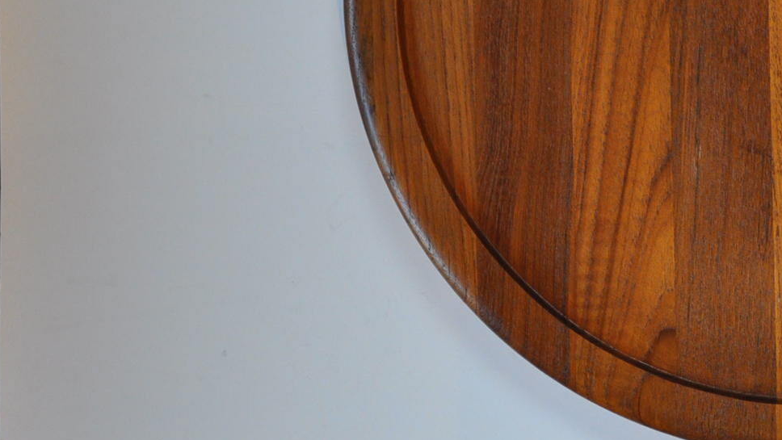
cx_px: 745
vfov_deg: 14.7
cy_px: -8
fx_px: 1680
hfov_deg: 25.2
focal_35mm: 81
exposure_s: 1/60
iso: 720
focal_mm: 26
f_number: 4
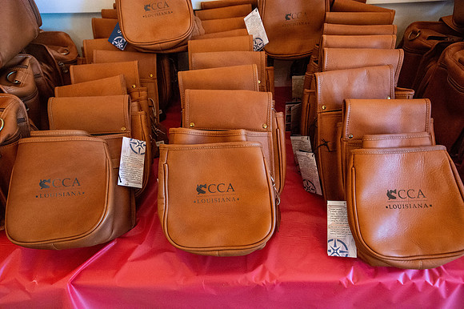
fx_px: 322
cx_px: 232
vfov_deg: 51.2
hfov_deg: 71.5
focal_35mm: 25
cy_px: 154
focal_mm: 25
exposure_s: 1/125
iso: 20000
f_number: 5.6
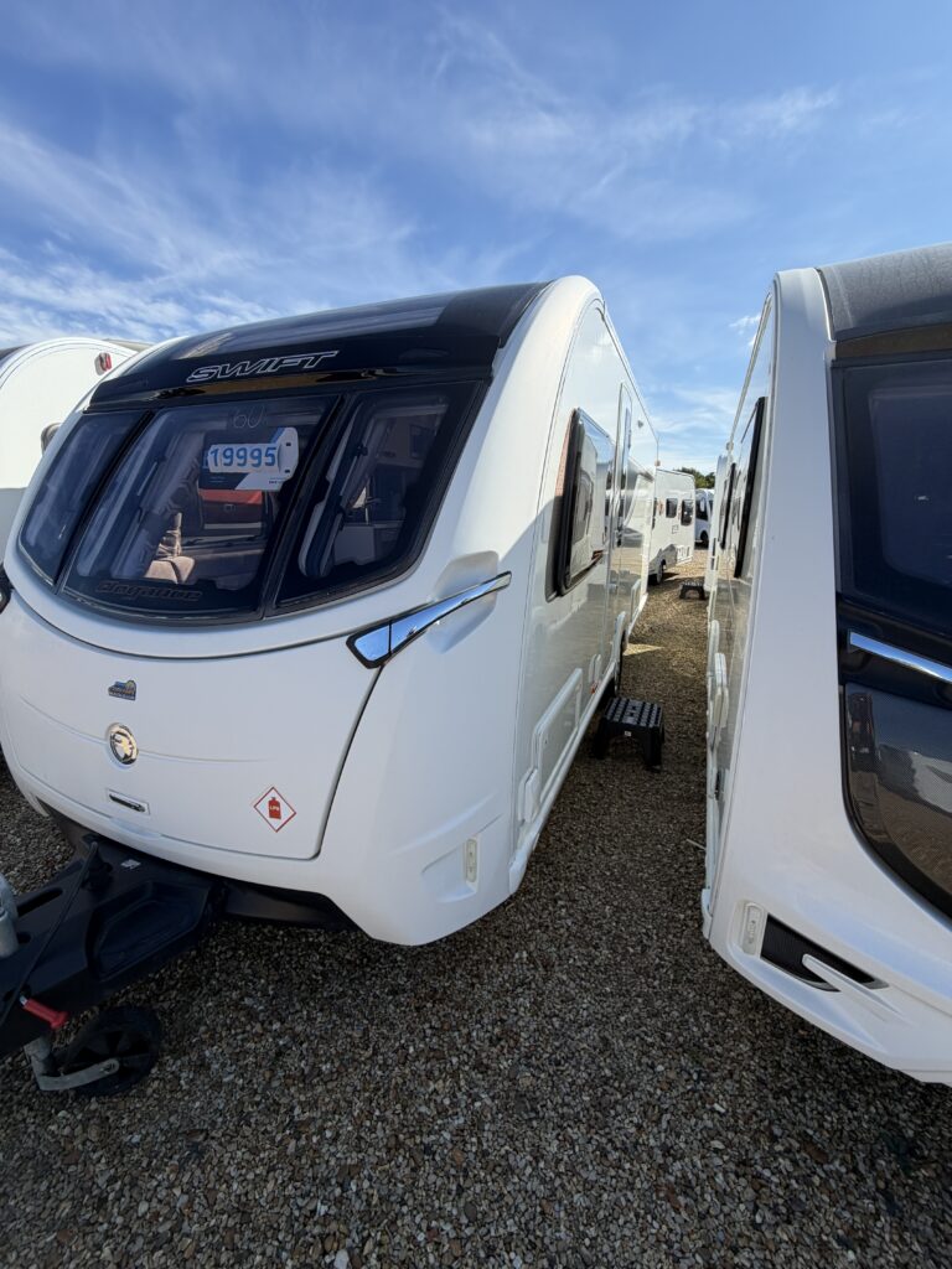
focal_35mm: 14
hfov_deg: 85.7
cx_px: 476
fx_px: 513
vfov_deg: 102.1
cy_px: 634
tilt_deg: -13.2
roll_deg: +0.0
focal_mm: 2.22
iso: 25
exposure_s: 1/770
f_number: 2.2
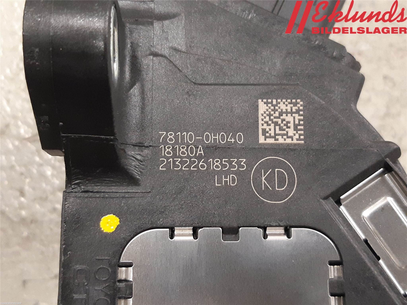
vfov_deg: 53.1
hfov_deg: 67.3
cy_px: 152
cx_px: 204
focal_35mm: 26
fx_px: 306
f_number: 1.7
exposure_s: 1/25
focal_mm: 3.93
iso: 250
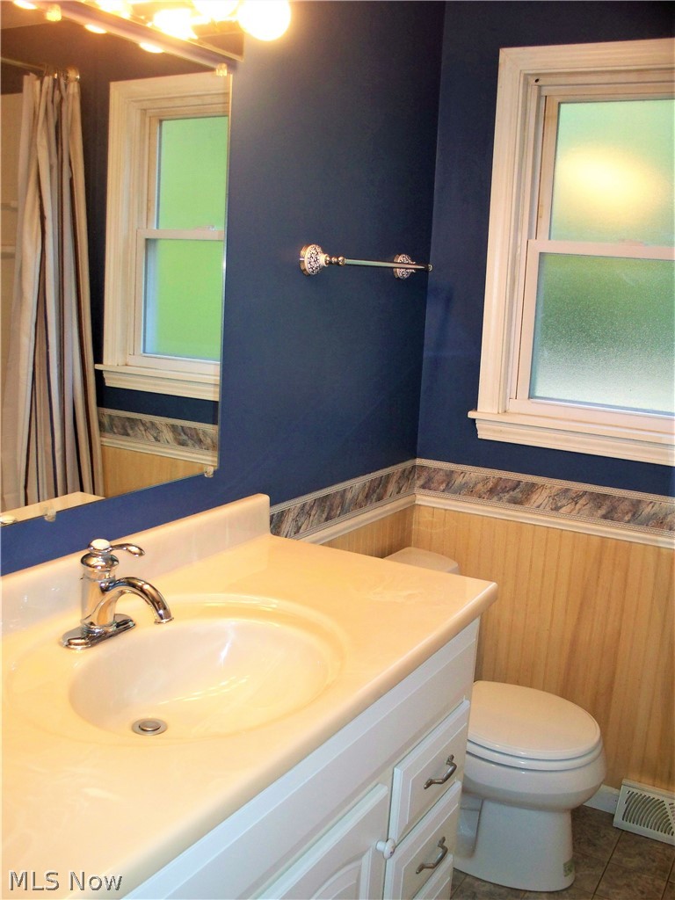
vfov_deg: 51.4
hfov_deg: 39.7
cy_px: 450
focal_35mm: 36
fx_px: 936
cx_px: 338
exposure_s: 1/60
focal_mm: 7.54
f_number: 2.8
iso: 200
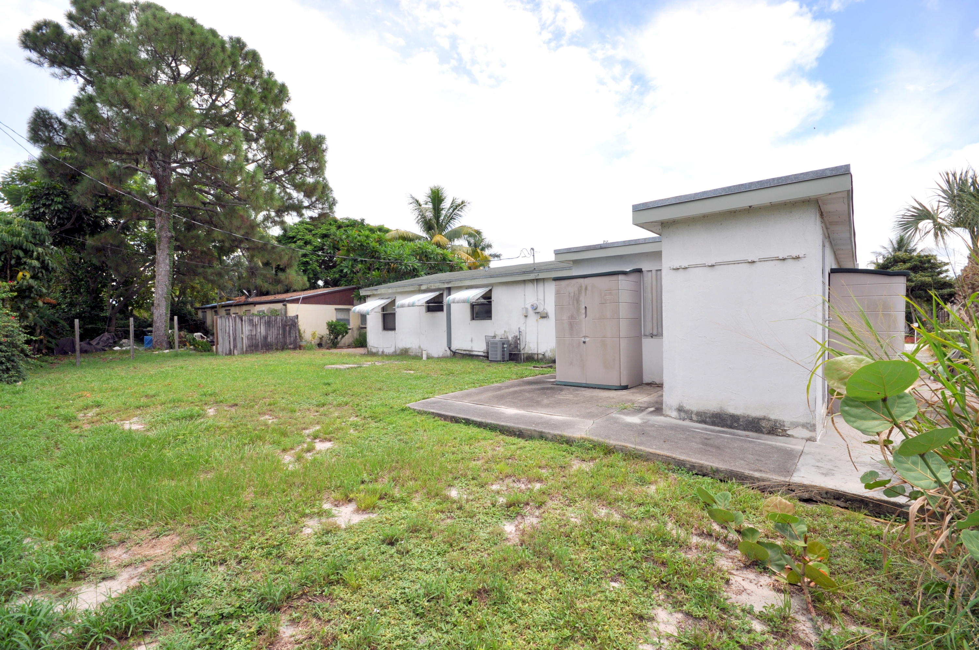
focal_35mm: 15
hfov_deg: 100.5
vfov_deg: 77.2
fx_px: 407
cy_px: 325
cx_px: 490
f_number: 9
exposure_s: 1/320
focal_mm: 10
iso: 200
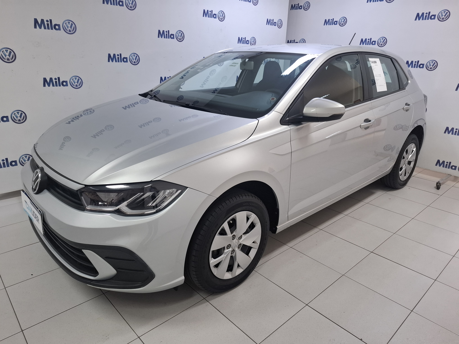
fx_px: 305
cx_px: 230
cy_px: 172
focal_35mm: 23
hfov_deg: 73.9
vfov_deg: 58.9
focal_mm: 5.54
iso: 250
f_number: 1.8
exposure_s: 1/60
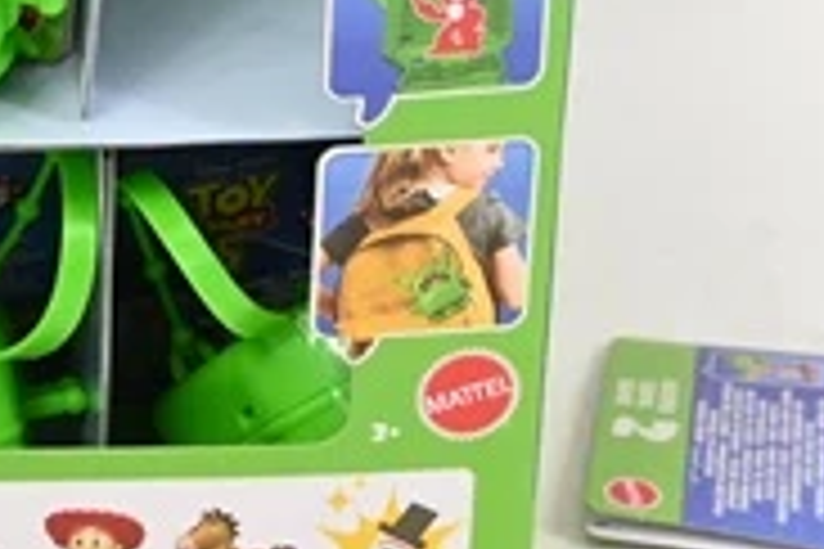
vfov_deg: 10.0
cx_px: 99
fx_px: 3043
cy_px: -292
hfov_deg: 15.3
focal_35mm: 133
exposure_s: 1/160
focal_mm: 22.5
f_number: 4
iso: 400
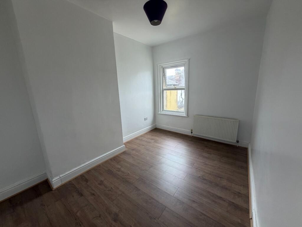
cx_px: 151
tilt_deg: -12.7
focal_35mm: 14
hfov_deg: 102.1
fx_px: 122
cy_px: 114
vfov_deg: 85.7
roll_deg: +2.3
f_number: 2.2
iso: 250
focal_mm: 2.22
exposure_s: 1/121
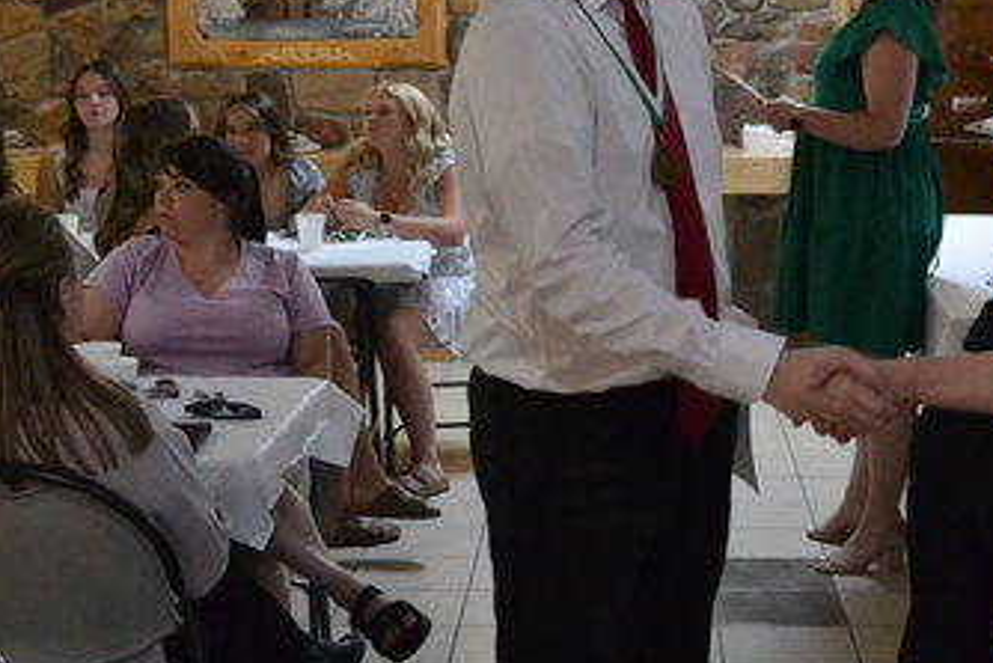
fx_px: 2180
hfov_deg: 25.6
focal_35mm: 79
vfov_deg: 17.2
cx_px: 609
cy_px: 132
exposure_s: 1/125
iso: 3200
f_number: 3.8
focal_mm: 22
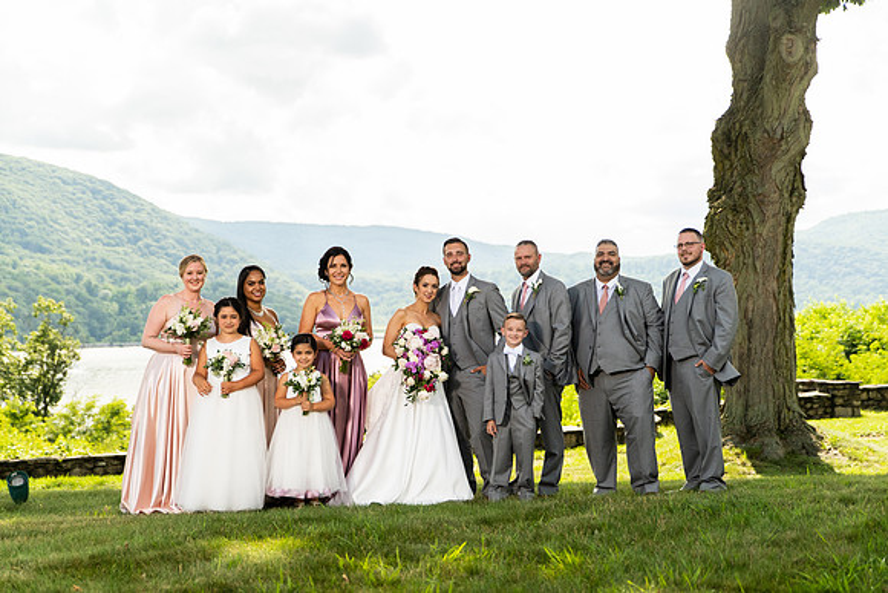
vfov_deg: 24.7
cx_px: 459
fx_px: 1350
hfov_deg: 36.4
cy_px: 296
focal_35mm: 55
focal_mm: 53
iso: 1000
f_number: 2.8
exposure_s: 1/4000
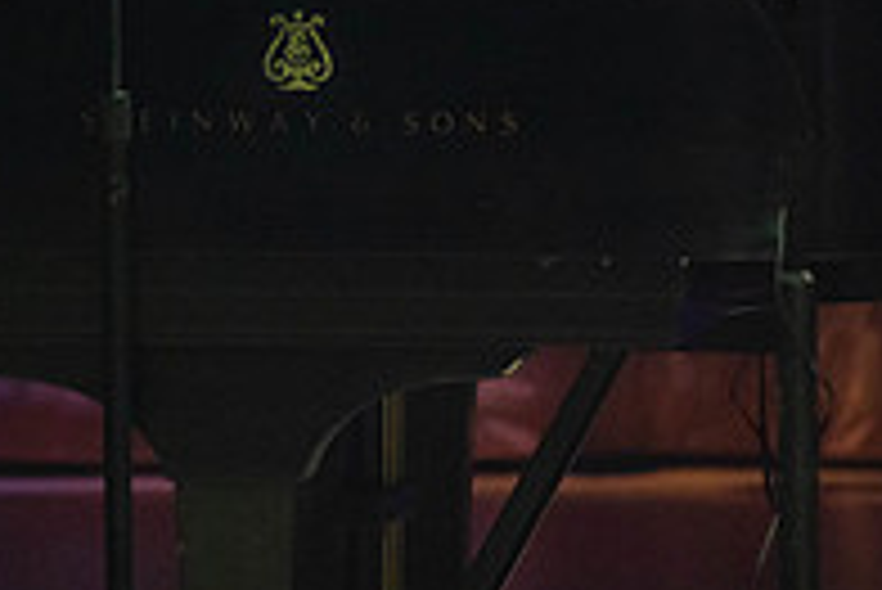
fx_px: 29004
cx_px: 18
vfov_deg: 1.2
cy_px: -164
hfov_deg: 1.7
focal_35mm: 1183
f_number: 5.6
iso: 3200
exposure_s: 1/320
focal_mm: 400
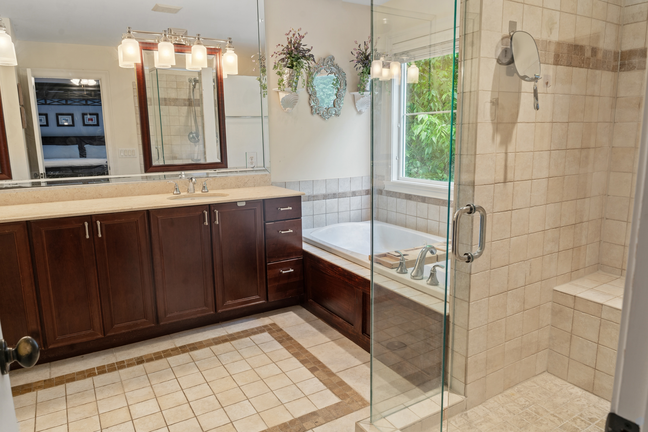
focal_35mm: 24
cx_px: 324
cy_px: 216
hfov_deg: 73.7
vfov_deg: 53.1
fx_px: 432
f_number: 9
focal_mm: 24
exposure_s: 1/4
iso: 100
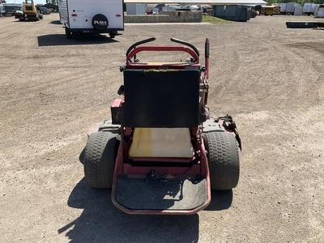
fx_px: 271
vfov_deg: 48.2
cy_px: 122
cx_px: 162
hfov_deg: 61.7
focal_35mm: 29
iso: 25
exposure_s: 1/1311
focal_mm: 3
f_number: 1.8
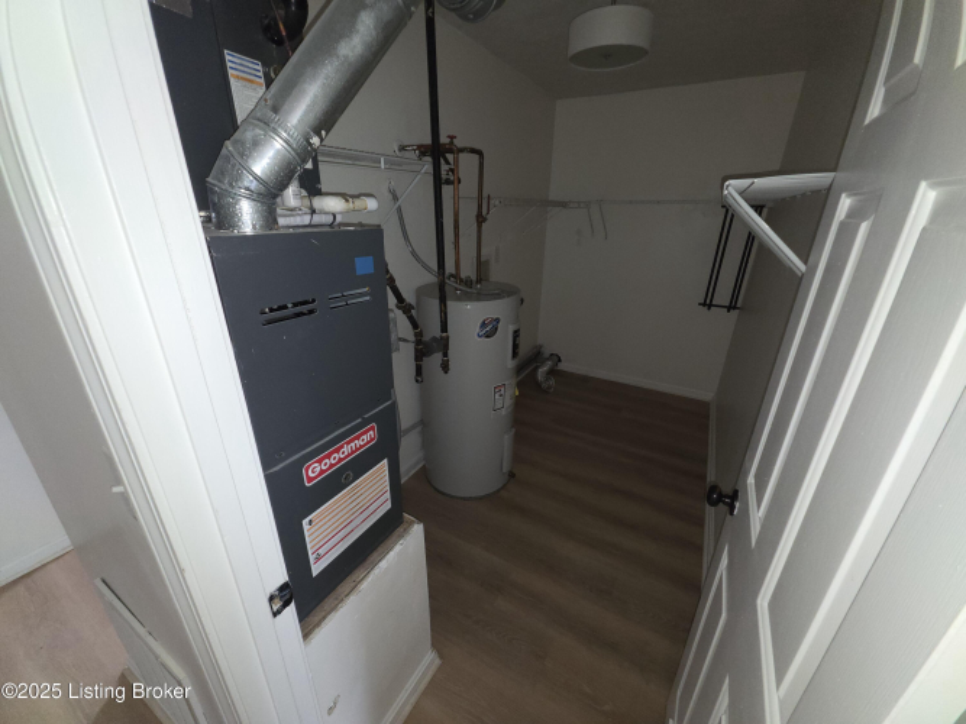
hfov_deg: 106.2
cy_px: 362
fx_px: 363
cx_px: 483
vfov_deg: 89.9
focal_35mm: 13
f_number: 1.9
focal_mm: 2.2
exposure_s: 1/50
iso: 200
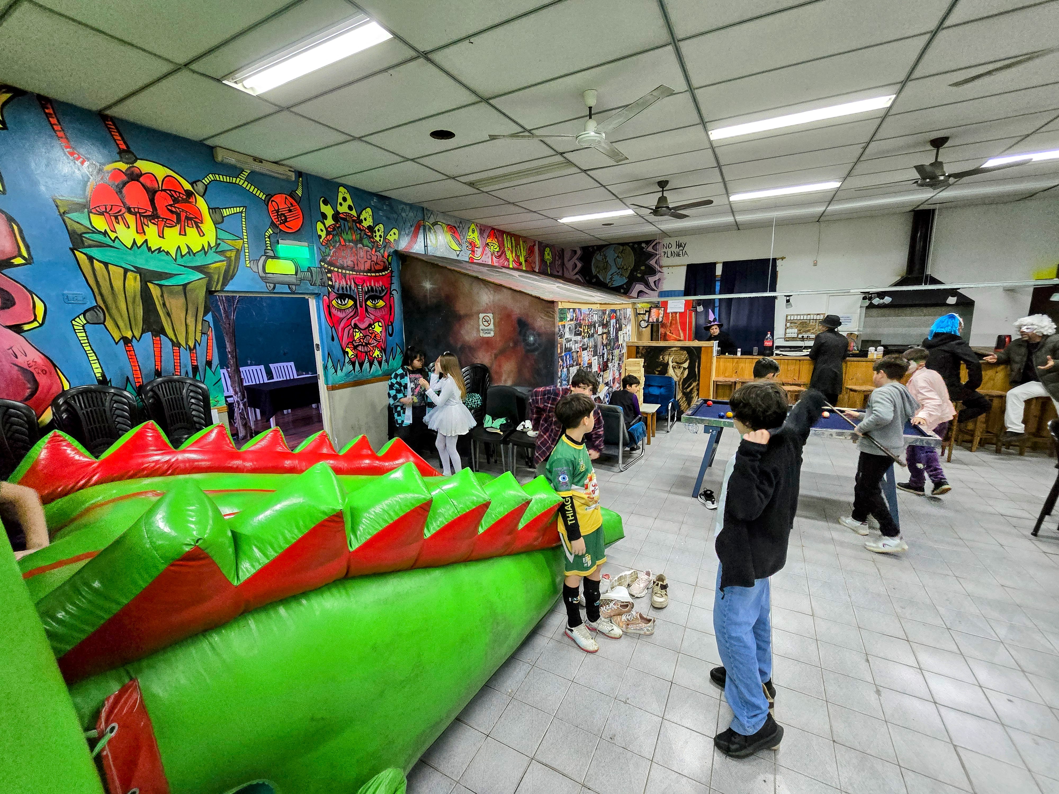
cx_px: 530
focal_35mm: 13
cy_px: 397
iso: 800
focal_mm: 2.2
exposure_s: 1/50
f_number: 2.2
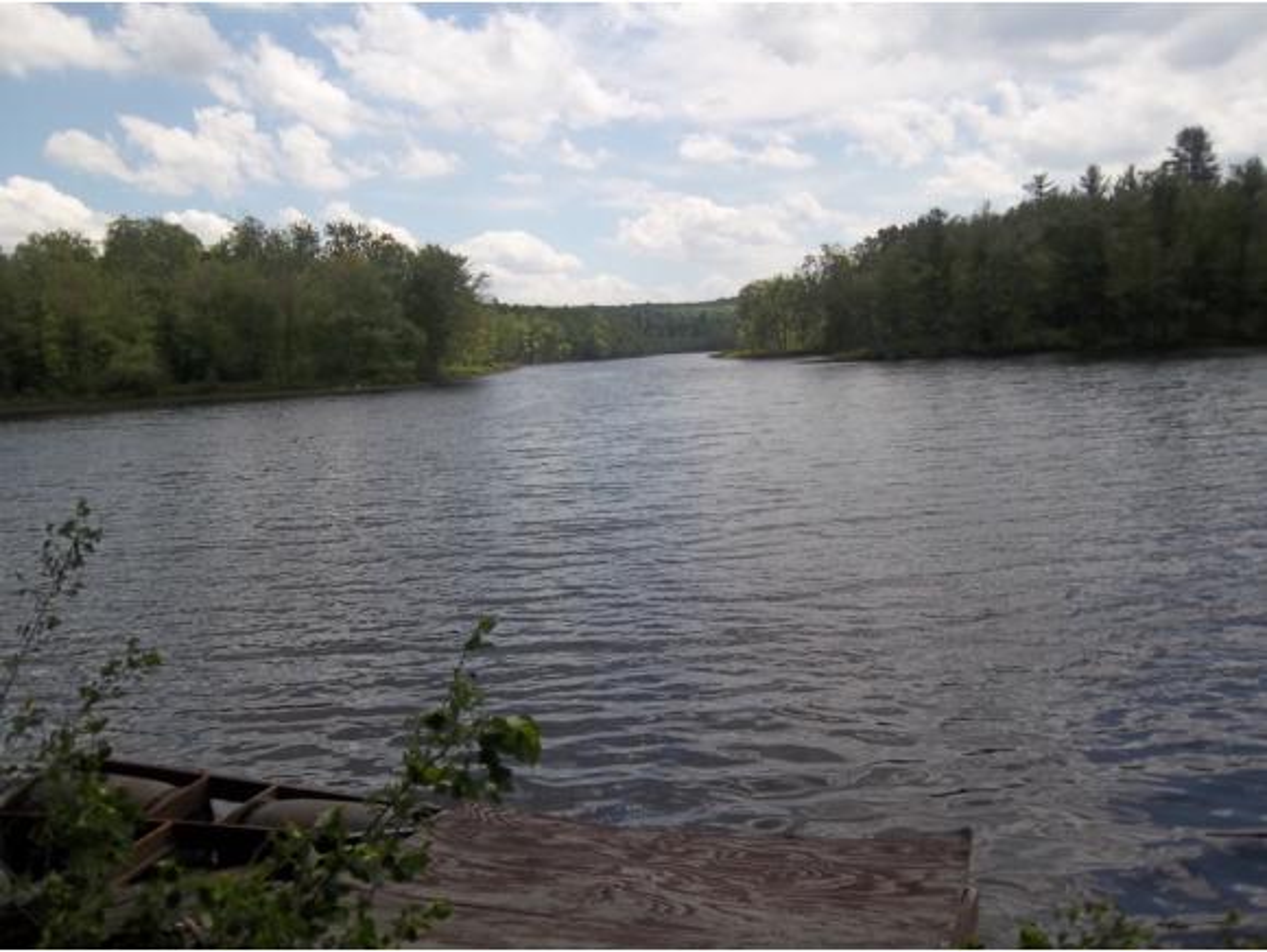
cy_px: 476
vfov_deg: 49.8
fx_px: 1026
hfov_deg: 63.4
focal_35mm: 28
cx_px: 634
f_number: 7.86
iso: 64
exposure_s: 1/200
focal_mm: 5.05
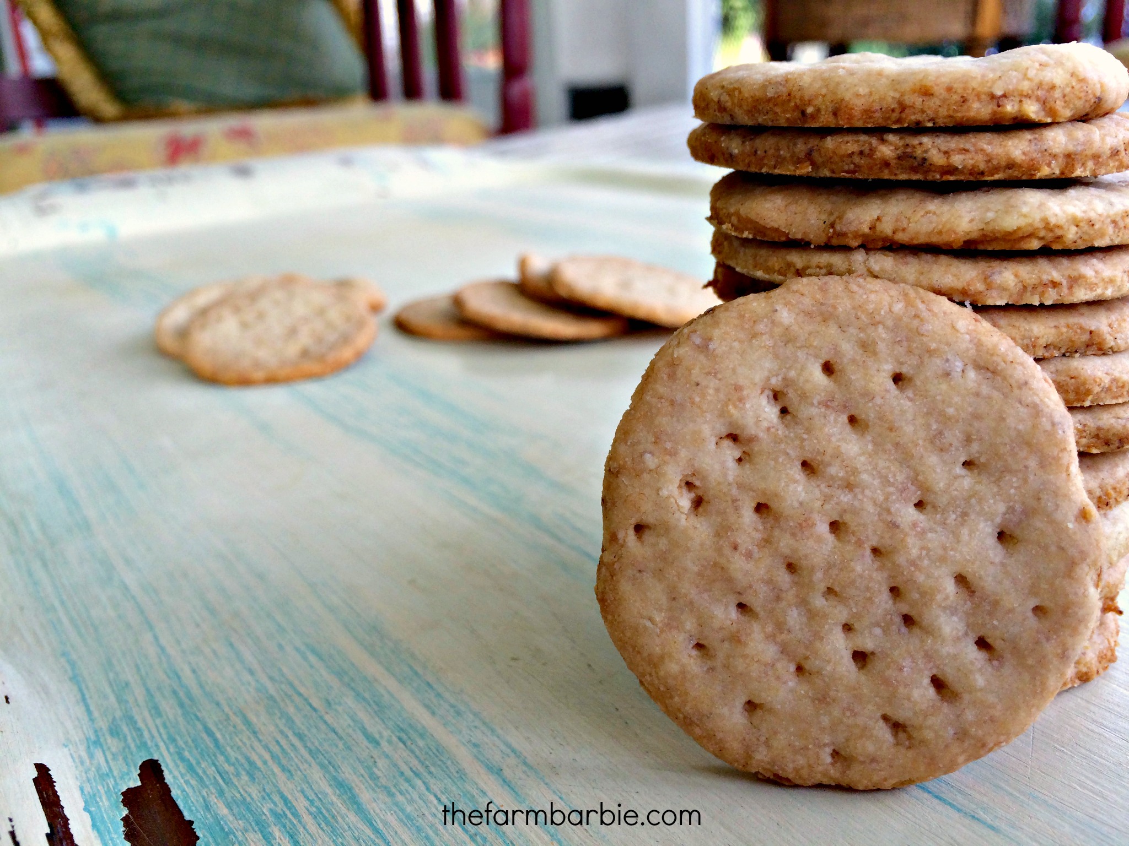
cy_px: 423
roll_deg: +3.8
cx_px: 564
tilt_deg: -20.2
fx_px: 946
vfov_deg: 48.2
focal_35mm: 29
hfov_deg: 61.7
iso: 50
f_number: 2.2
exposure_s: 1/120
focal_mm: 4.15
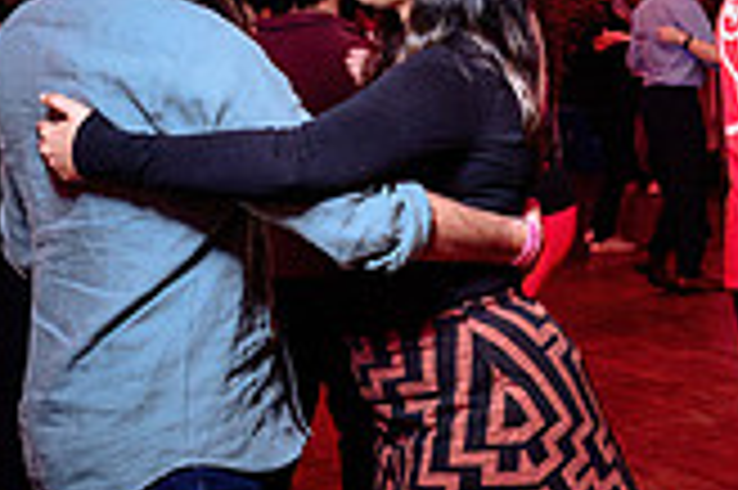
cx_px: 1156
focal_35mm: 92
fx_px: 1884
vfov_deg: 14.8
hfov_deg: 19.0
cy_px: 185
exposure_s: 1/100
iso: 500
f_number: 2.8
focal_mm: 24
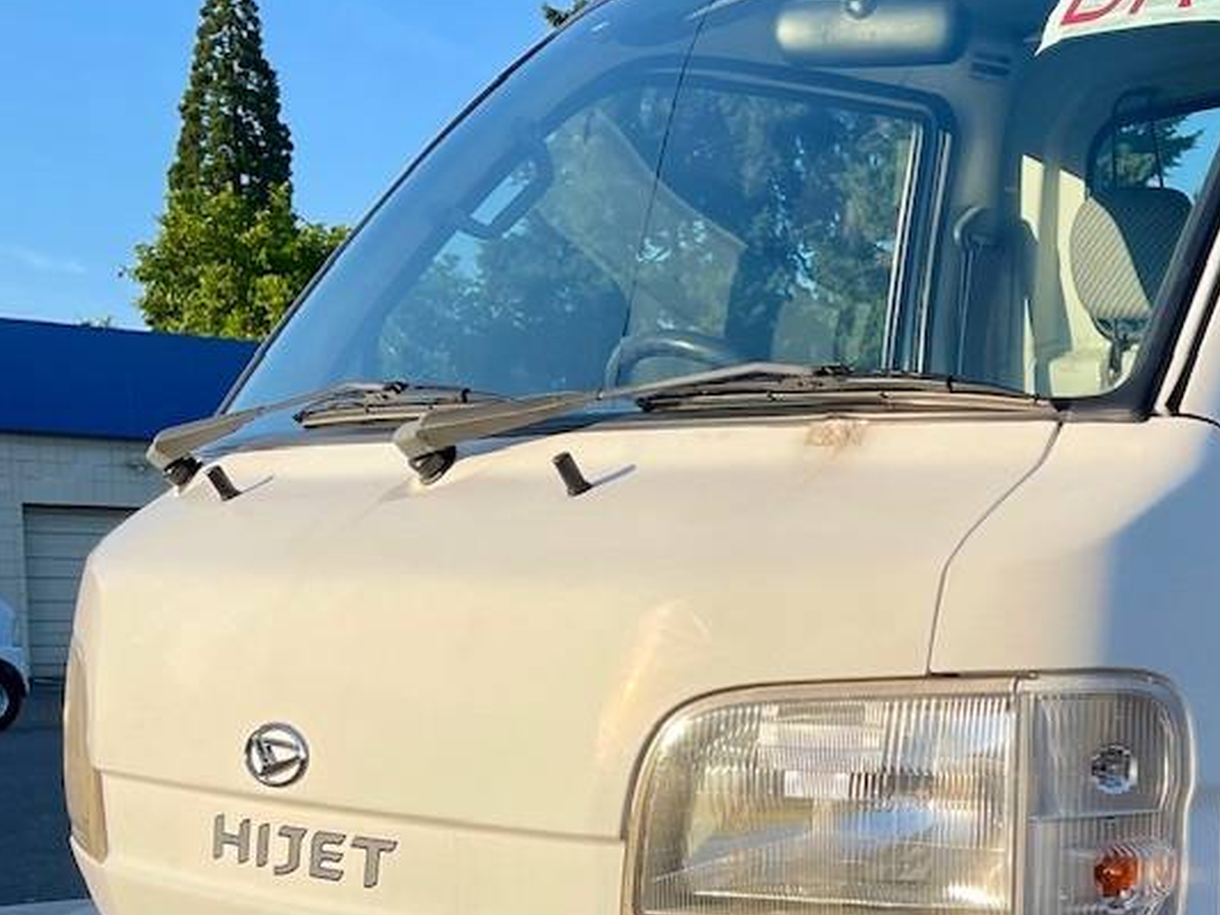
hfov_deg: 29.6
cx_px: 1280
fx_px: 2115
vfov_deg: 23.8
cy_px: 812
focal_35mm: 60
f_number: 1.6
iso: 32
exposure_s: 1/1618
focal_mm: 5.1
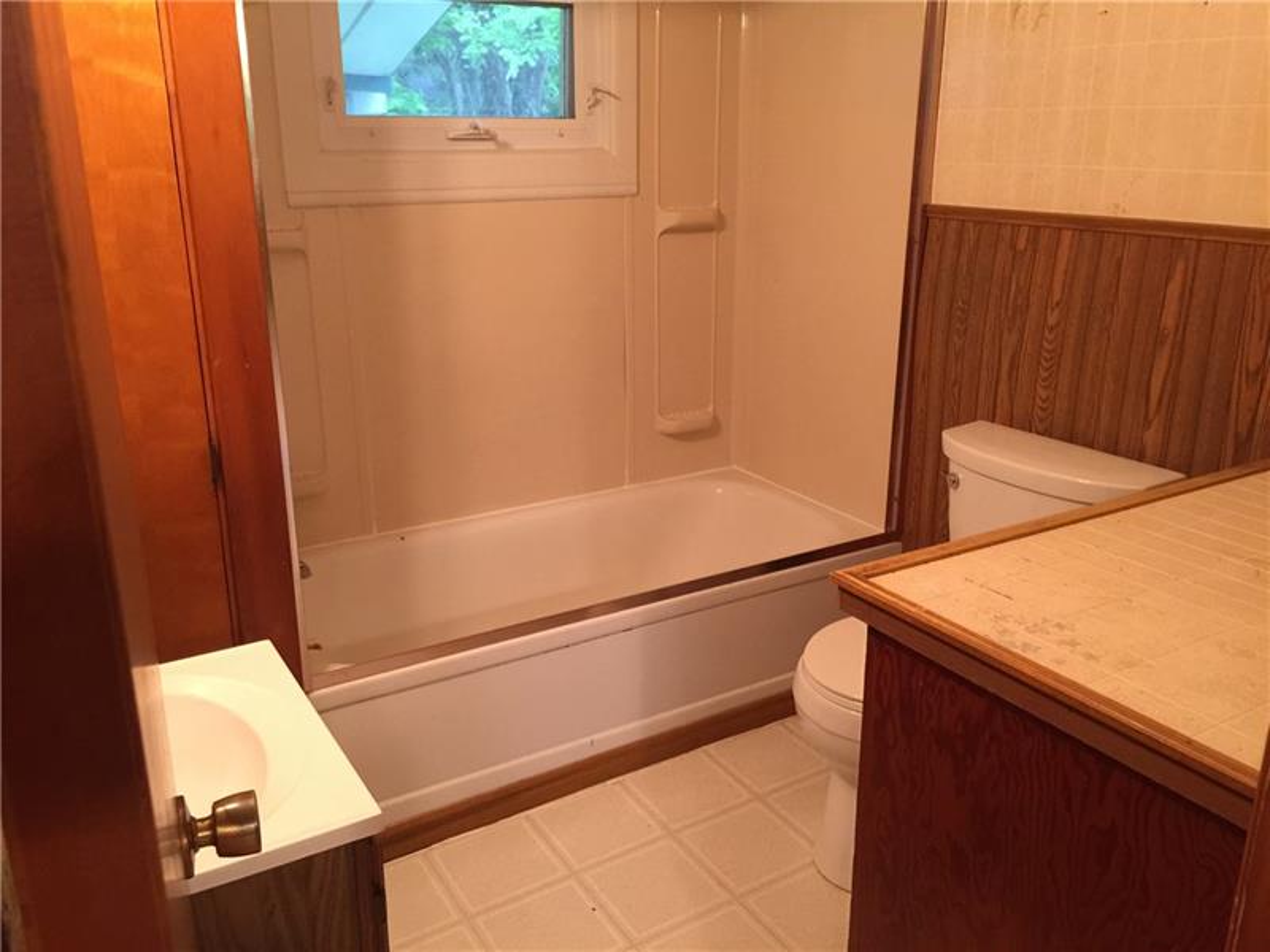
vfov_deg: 48.2
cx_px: 635
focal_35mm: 29
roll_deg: -0.9
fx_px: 1064
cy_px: 476
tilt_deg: -16.4
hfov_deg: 61.7
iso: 125
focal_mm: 4.15
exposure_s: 1/10
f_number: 2.2
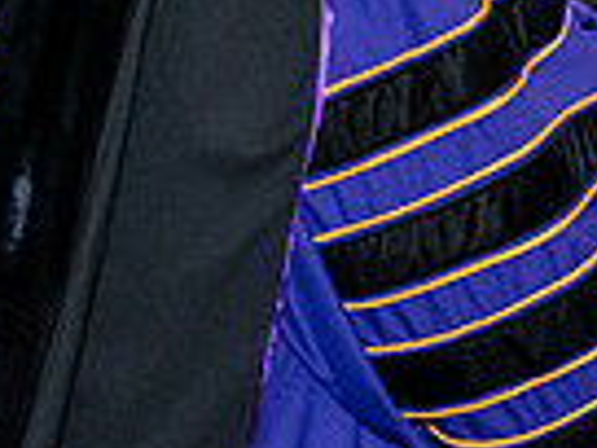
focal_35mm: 287
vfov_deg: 5.2
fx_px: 4950
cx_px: 931
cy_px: -81
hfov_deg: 6.8
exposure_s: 1/200
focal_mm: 70
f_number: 5
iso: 2500
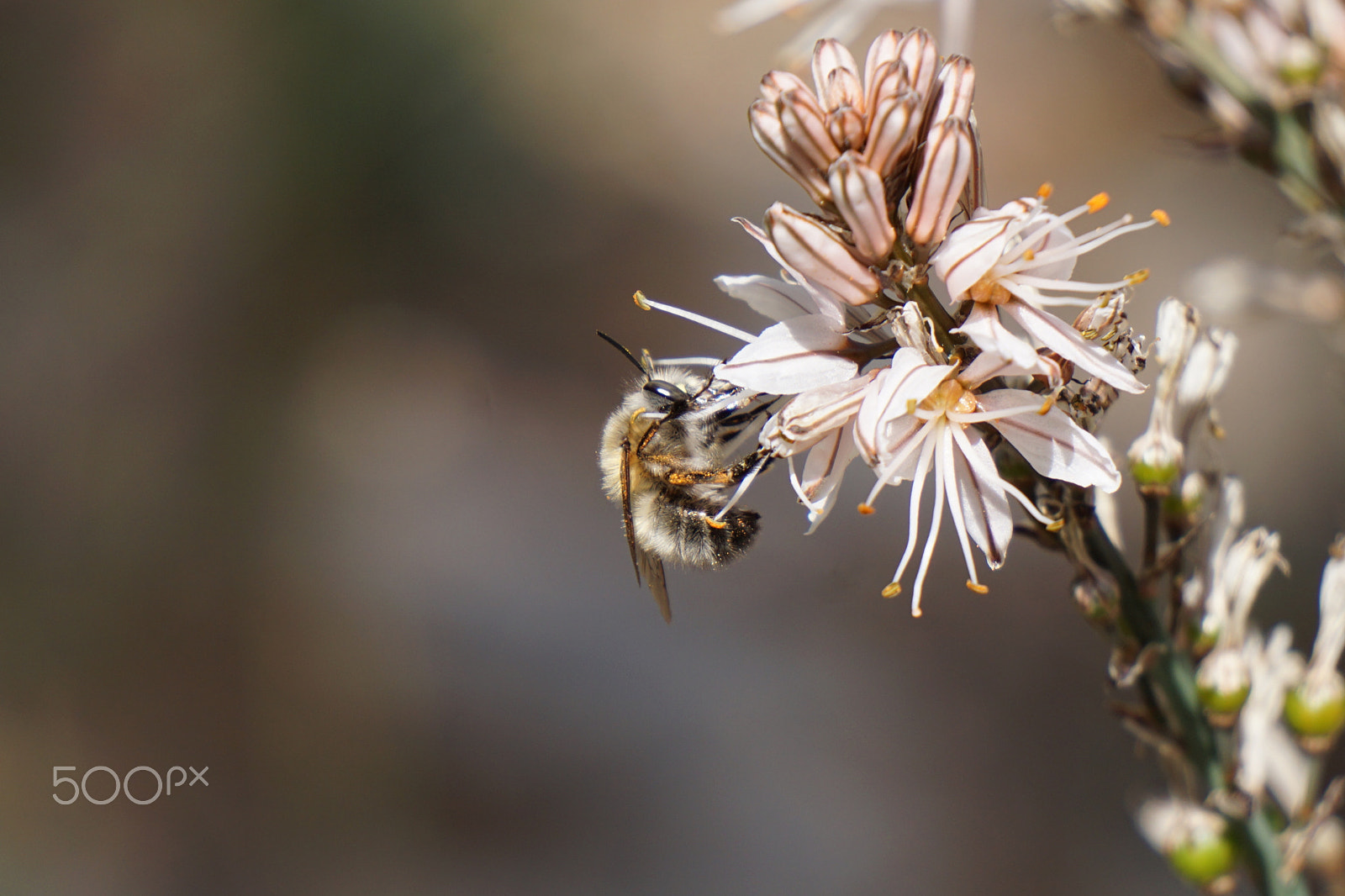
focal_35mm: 315
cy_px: 448
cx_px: 672
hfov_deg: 6.5
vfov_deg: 4.4
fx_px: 11766
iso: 160
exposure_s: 1/400
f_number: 6.3
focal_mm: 210
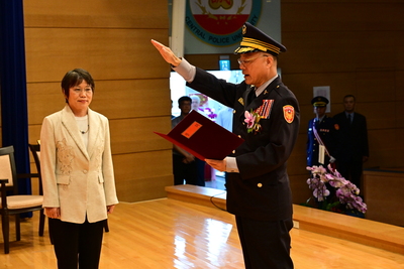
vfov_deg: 17.3
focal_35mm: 79
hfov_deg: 25.7
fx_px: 887
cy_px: 134
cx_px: 202
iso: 5000
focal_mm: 79
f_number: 8
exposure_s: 1/200
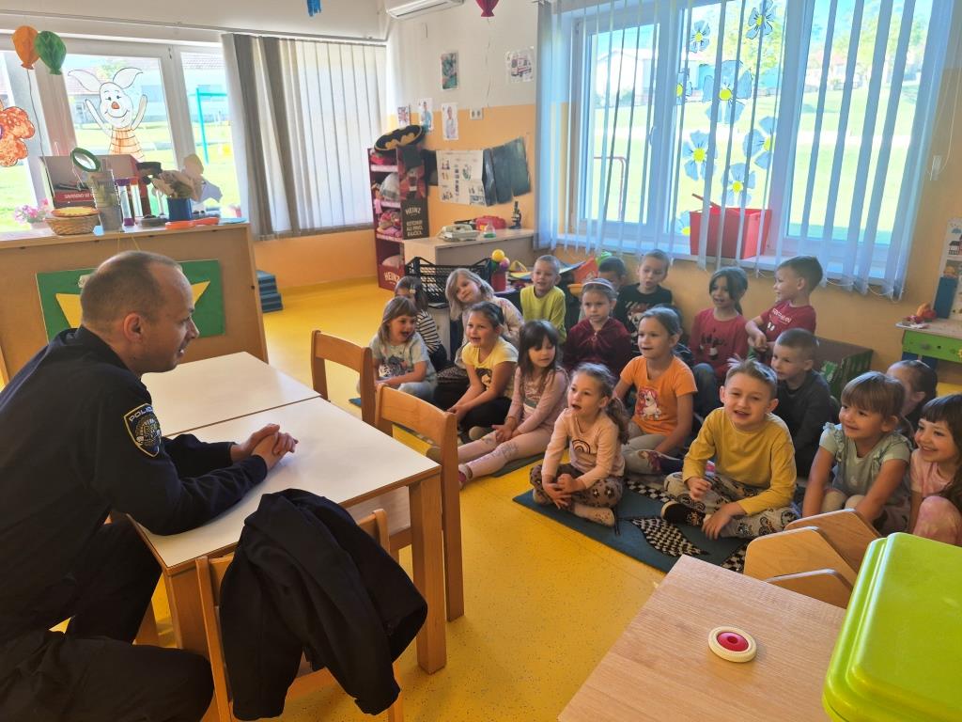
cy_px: 361
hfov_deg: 73.9
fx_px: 639
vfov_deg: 58.9
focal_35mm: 23
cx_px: 481
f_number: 1.8
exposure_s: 1/180
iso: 100
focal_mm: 5.4
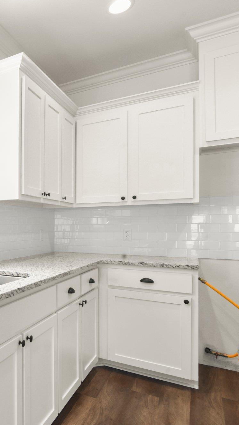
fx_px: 293
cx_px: -42
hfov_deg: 35.7
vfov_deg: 71.9
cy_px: 218
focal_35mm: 26
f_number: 10
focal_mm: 16
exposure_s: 1/15
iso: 320
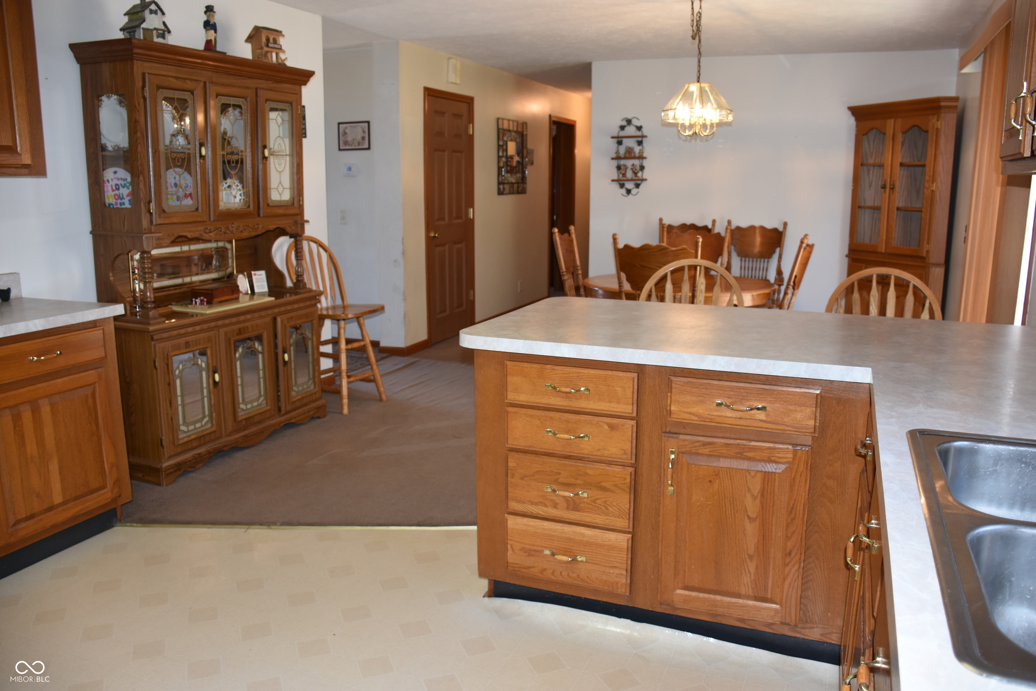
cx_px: 518
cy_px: 346
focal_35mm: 27
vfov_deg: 47.9
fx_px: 777
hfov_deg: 67.4
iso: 500
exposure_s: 1/60
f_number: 3.5
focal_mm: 18
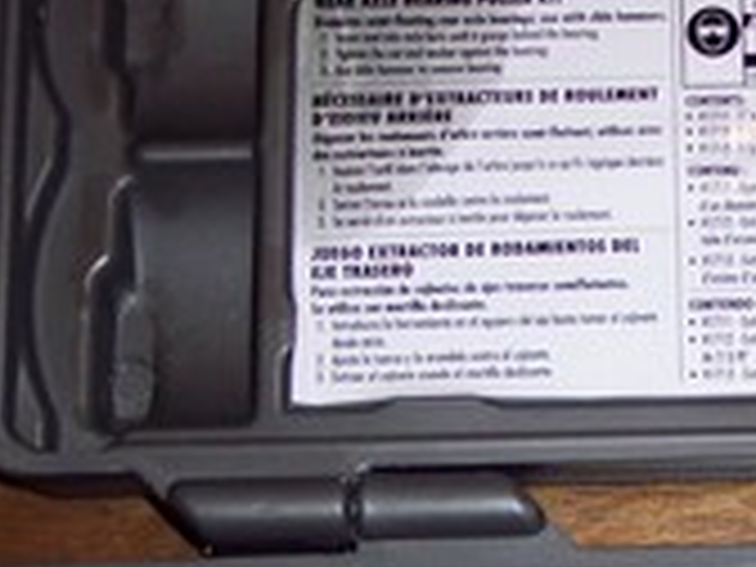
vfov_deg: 12.9
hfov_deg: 16.9
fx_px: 2468
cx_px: 837
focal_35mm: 113
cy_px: 587
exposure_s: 1/30
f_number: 2.8
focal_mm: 8
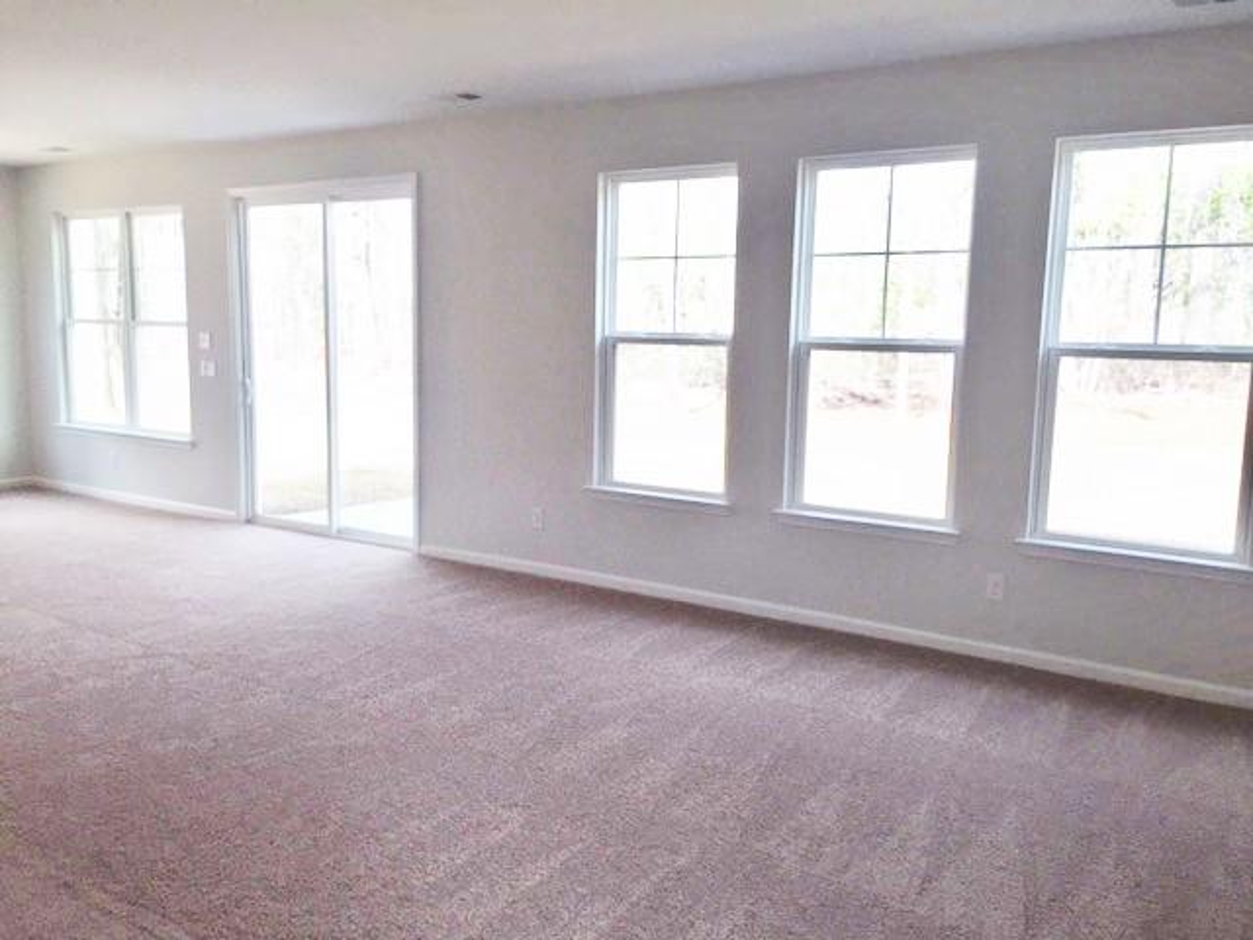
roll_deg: -1.5
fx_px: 1050
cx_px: 626
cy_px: 470
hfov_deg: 61.7
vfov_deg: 48.2
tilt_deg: -8.3
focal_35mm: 29
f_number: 2.2
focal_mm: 4.15
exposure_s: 1/286
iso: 32
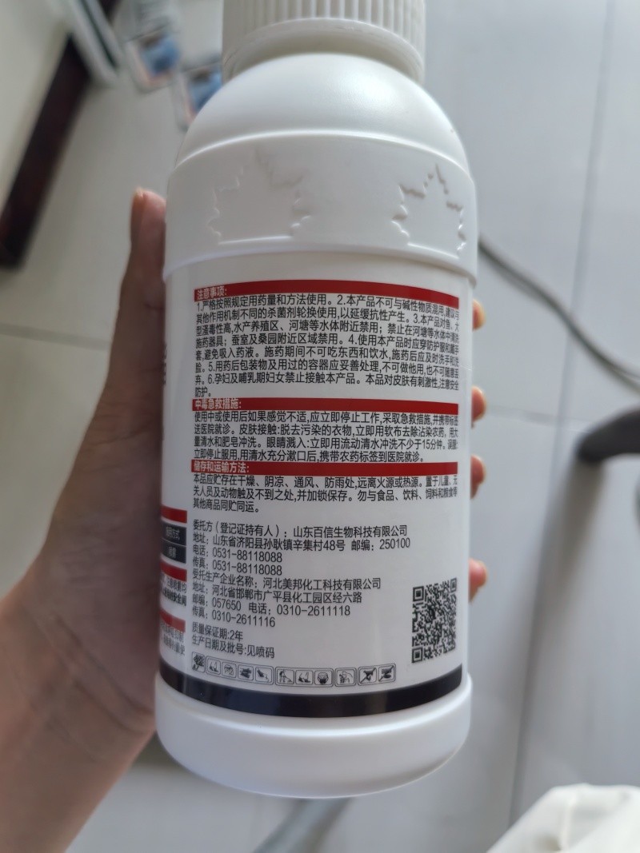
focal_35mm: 27
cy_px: 426
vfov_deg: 65.3
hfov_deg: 51.3
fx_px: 666
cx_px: 320
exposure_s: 1/49.8
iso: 200
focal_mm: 5.52
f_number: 1.9
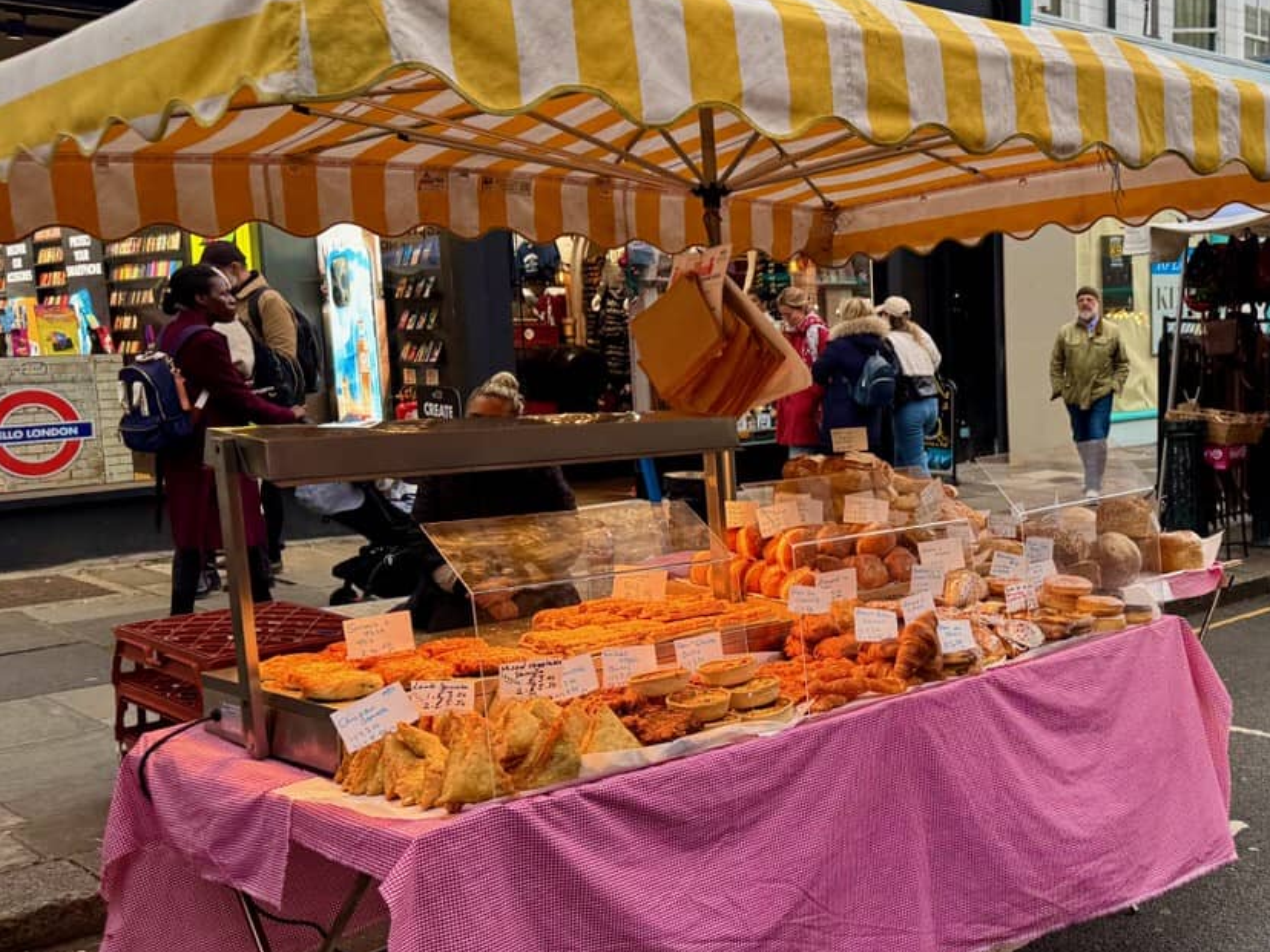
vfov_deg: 48.0
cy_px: 556
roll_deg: +4.3
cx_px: 741
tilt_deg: -9.0
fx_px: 1064
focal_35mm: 29
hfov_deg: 61.3
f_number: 1.78
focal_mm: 6.76
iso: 64
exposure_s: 1/121
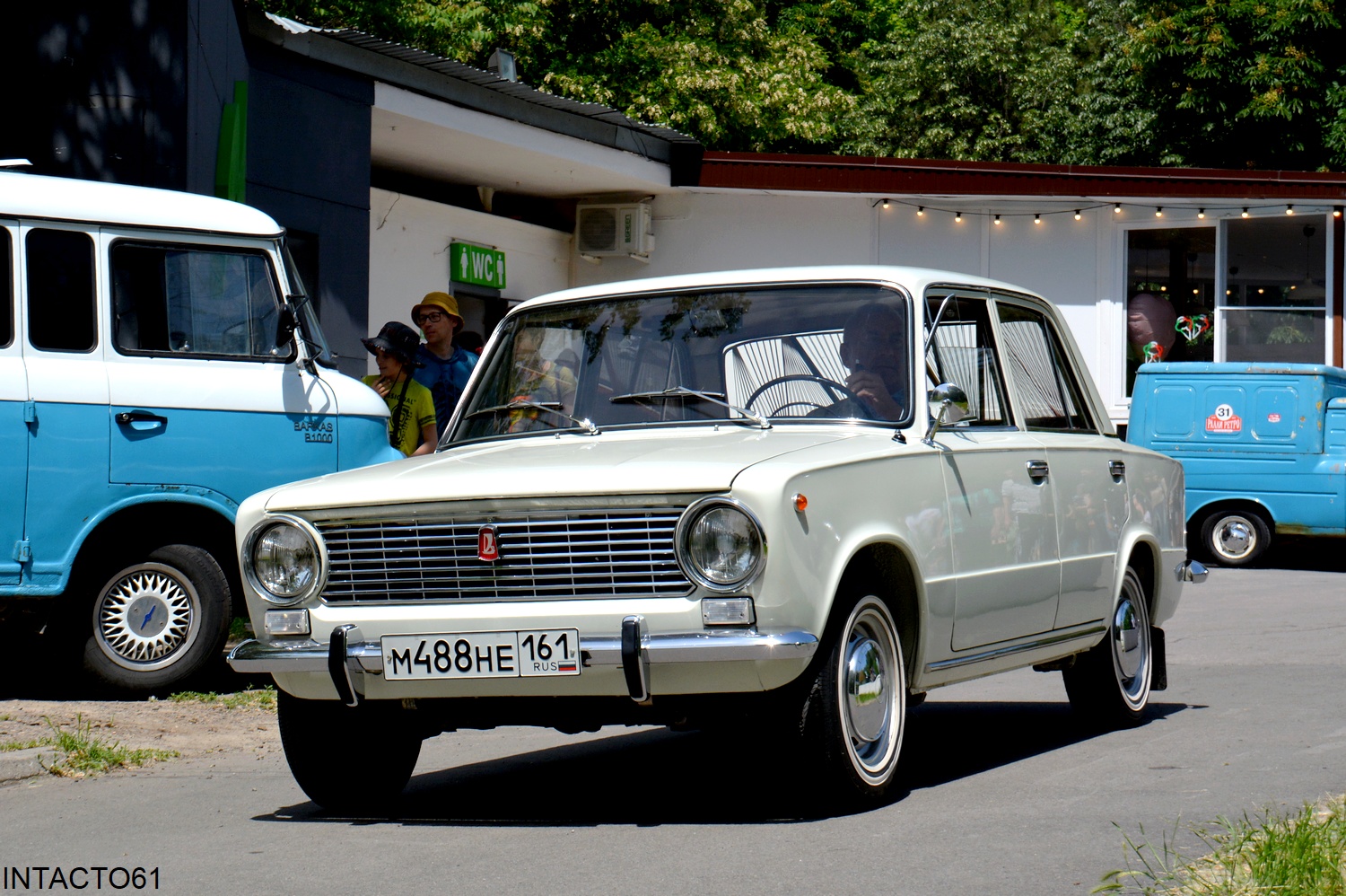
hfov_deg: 30.5
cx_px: 673
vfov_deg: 20.6
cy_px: 448
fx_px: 2466
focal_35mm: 66
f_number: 7.1
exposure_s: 1/2000
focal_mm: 44
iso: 400
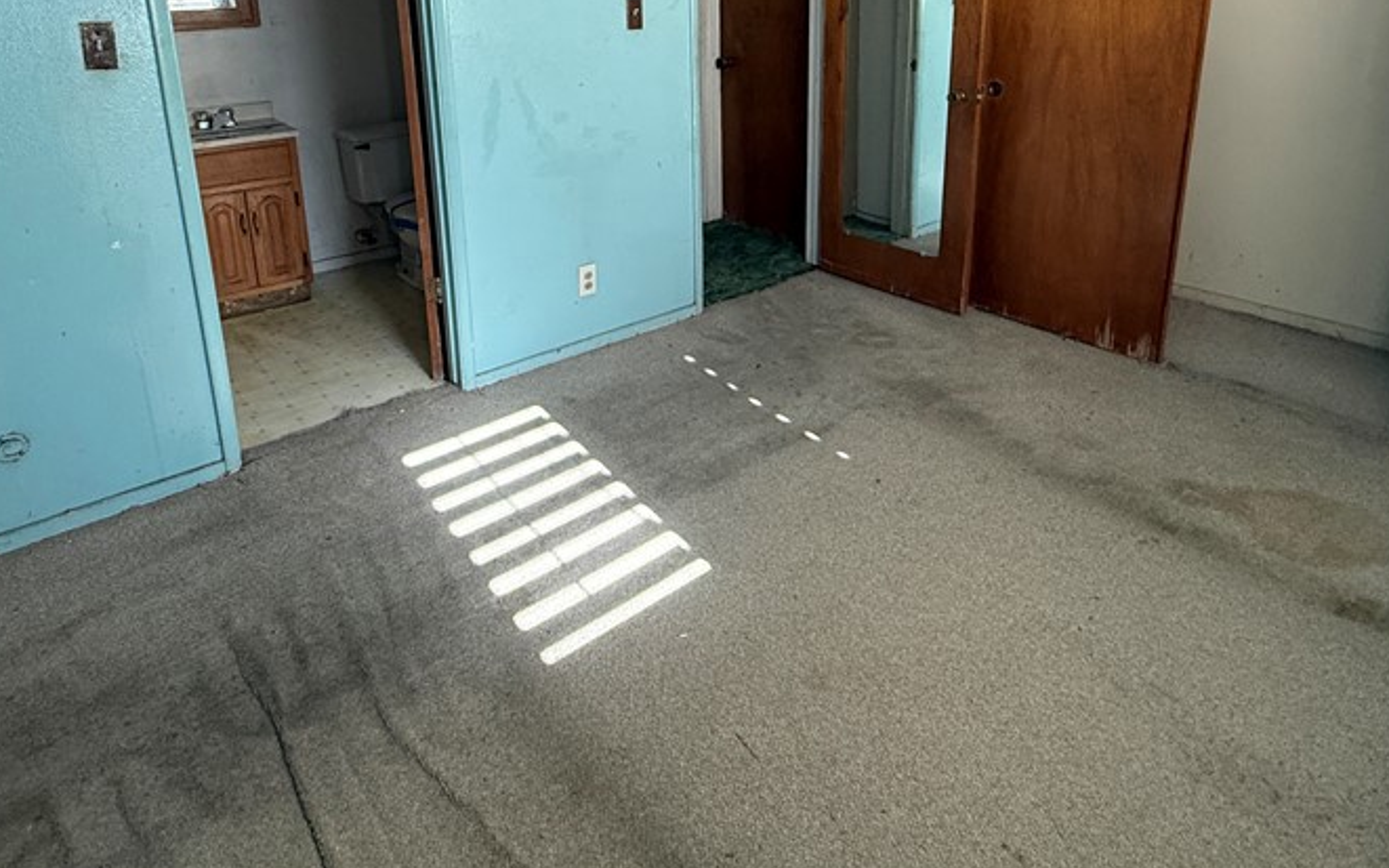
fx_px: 871
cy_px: 189
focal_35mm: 23
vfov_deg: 50.2
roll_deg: +0.8
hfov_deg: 77.2
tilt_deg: -13.6
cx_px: 679
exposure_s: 1/65
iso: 320
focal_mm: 2.22
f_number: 2.2
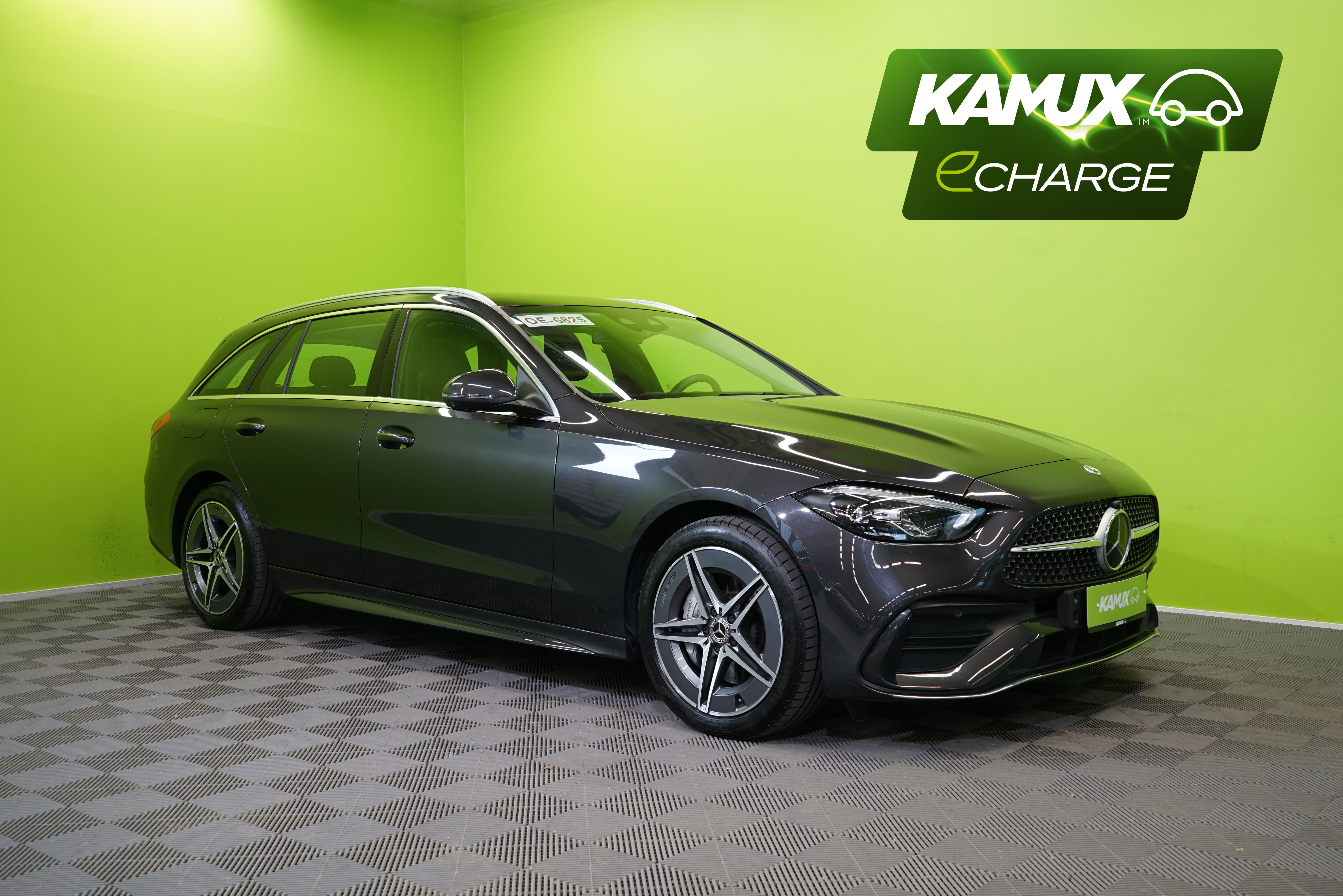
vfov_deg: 38.9
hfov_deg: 55.8
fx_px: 1268
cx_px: 672
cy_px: 448
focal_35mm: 34
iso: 500
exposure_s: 1/25
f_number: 6.3
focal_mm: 34
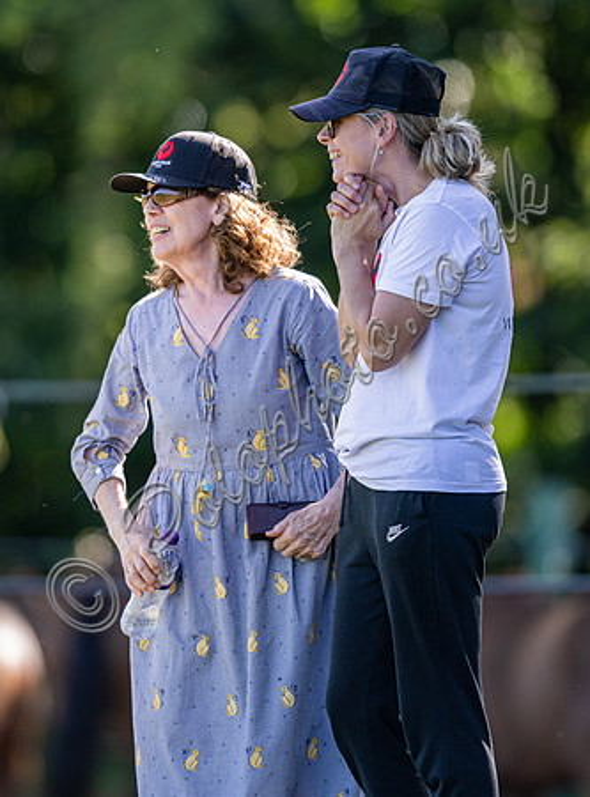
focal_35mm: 658
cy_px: 346
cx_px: 189
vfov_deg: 3.0
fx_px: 15077
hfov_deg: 2.2
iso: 400
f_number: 3.2
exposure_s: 1/1000
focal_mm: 400
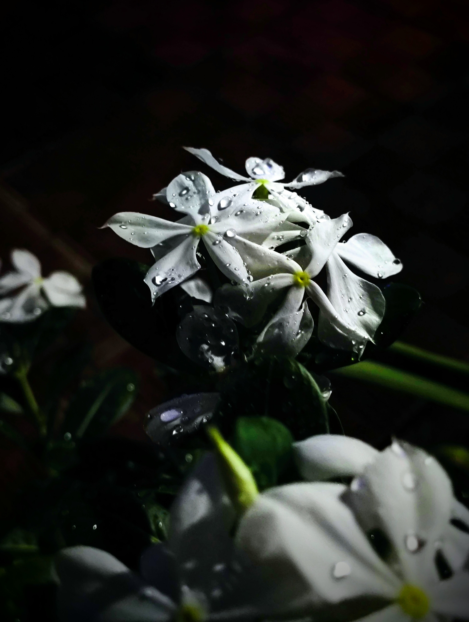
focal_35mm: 50
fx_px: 901
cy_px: 311
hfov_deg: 29.2
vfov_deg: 38.1
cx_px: 234
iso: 1358
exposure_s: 1/50
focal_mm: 5.56
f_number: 1.87
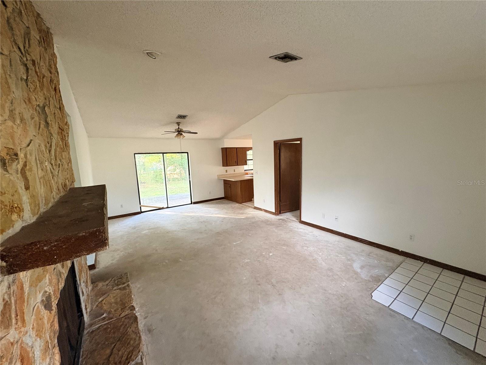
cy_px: 182
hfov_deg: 102.1
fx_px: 197
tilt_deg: -9.4
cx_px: 243
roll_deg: +2.5
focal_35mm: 14
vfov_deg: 85.7
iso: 320
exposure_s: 1/60
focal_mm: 2.22
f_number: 2.2
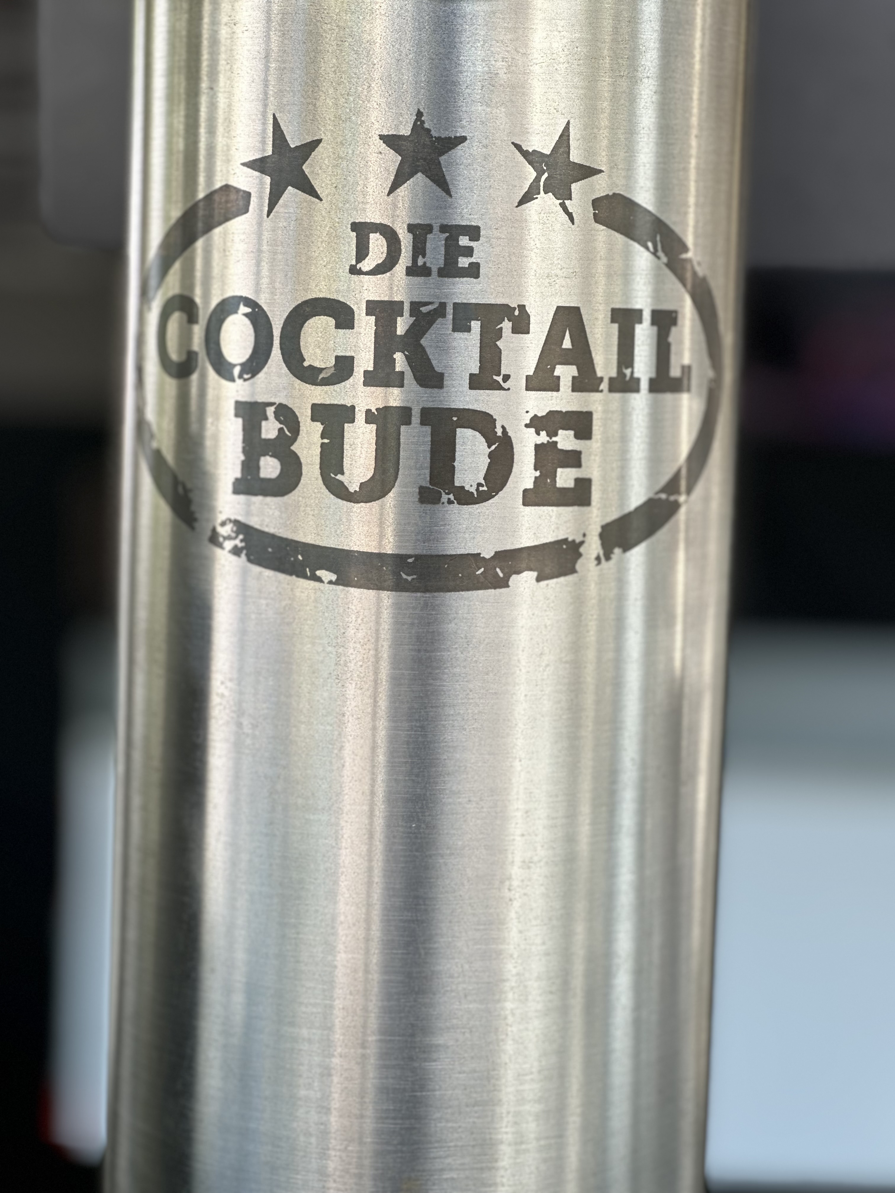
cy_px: 596
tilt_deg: -7.6
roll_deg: -0.6
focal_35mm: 77
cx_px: 448
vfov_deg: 25.3
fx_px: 2654
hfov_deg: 19.1
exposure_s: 1/100
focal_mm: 9
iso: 25
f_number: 2.8
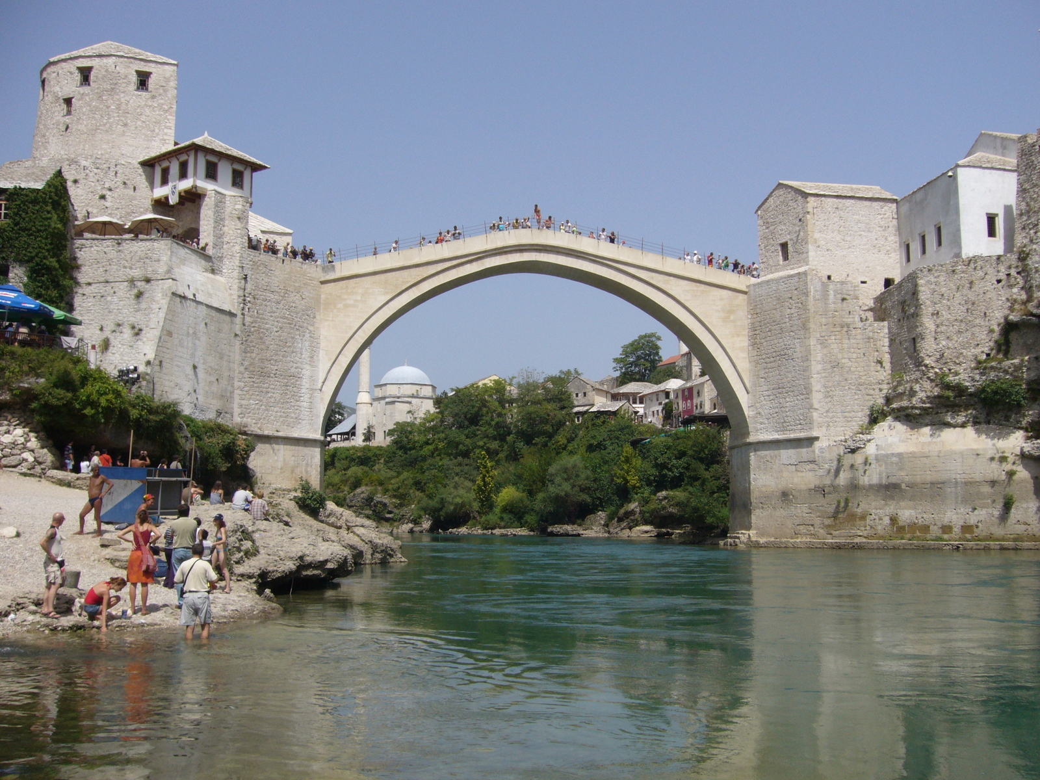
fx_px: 1052
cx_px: 520
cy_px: 390
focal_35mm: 35
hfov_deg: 52.6
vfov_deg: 40.7
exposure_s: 1/500
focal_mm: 5.8
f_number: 5.6
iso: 80
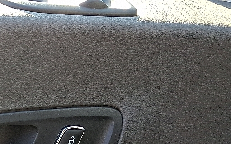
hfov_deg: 22.2
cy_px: 158
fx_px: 522
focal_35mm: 83
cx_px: -76
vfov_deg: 15.3
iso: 33
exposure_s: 1/120
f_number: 1.8
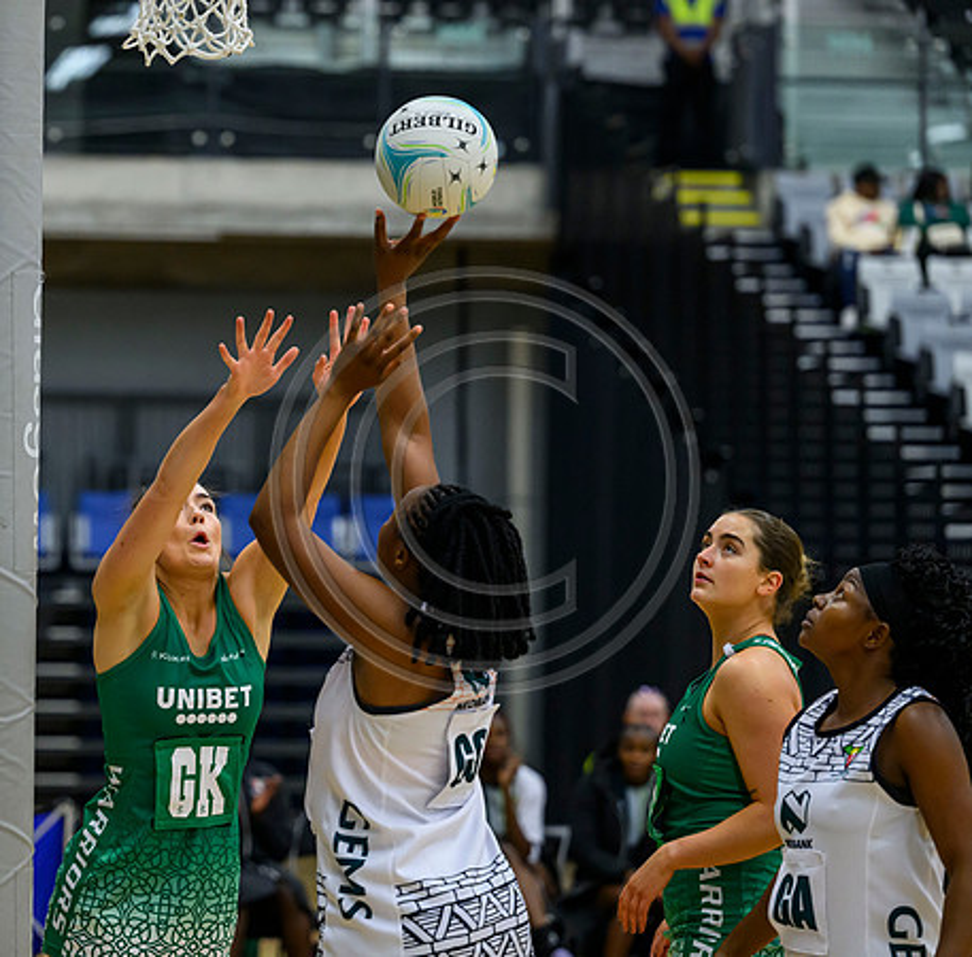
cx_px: 194
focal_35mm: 171
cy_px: 438
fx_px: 5404
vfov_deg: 10.1
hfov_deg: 10.2
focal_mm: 125
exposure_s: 1/1000
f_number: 3.2
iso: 4000
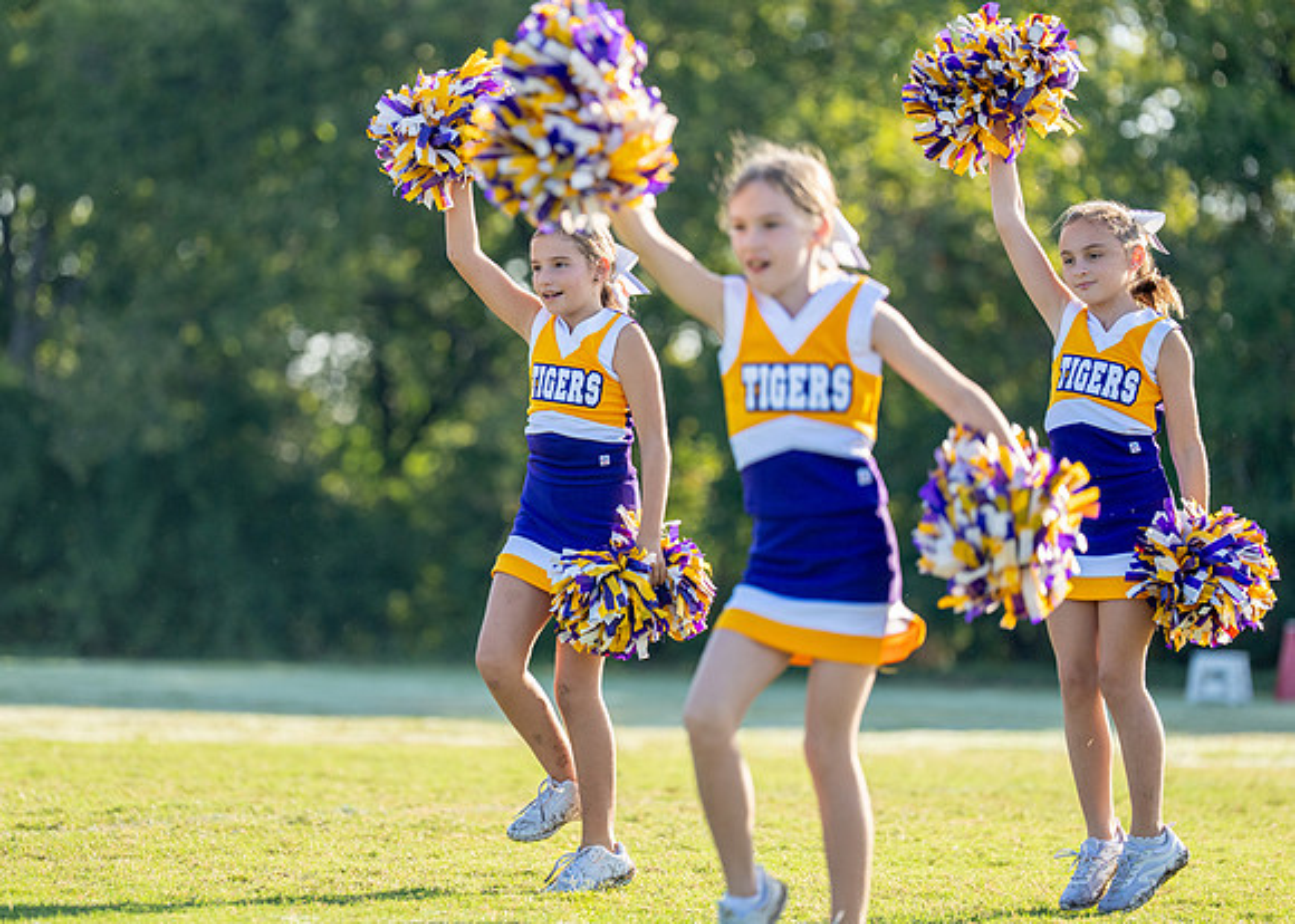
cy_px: 427
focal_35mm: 209
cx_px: 512
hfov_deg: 9.6
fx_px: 7687
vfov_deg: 6.9
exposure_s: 1/2000
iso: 400
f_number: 2.8
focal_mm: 163
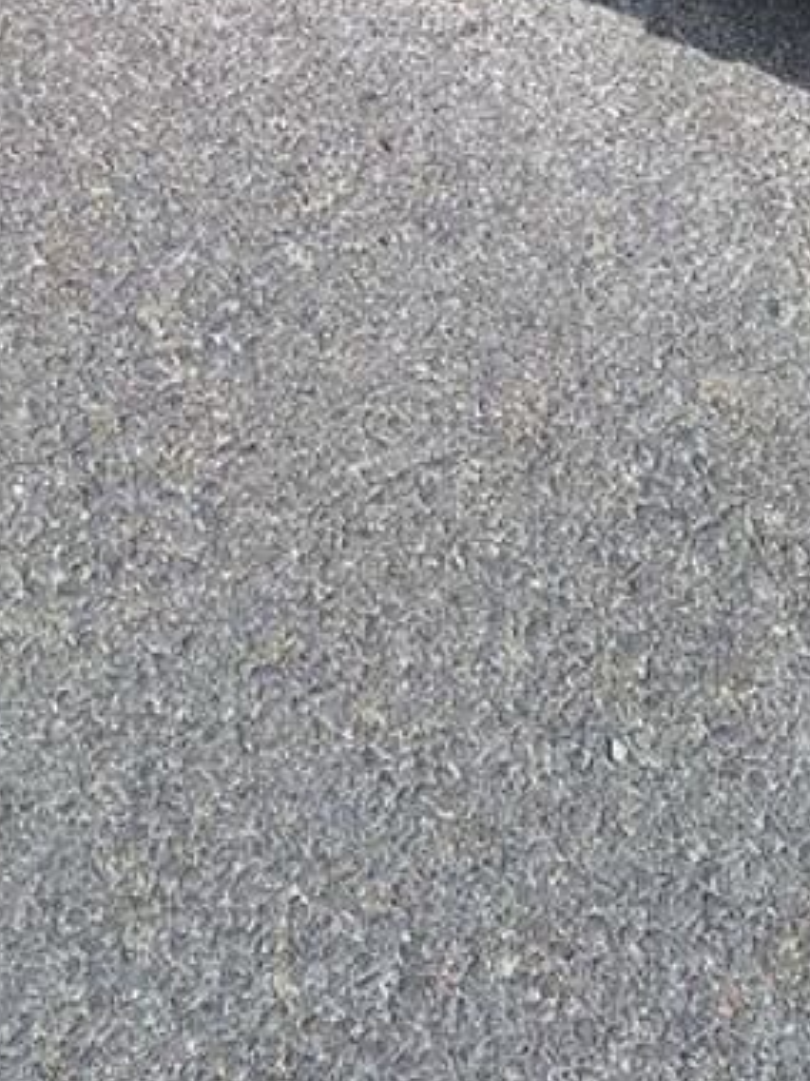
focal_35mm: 81
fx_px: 2529
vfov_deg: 20.0
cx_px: 240
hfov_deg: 18.1
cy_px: -640
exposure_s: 1/1905
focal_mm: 5.54
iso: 40
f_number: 1.8
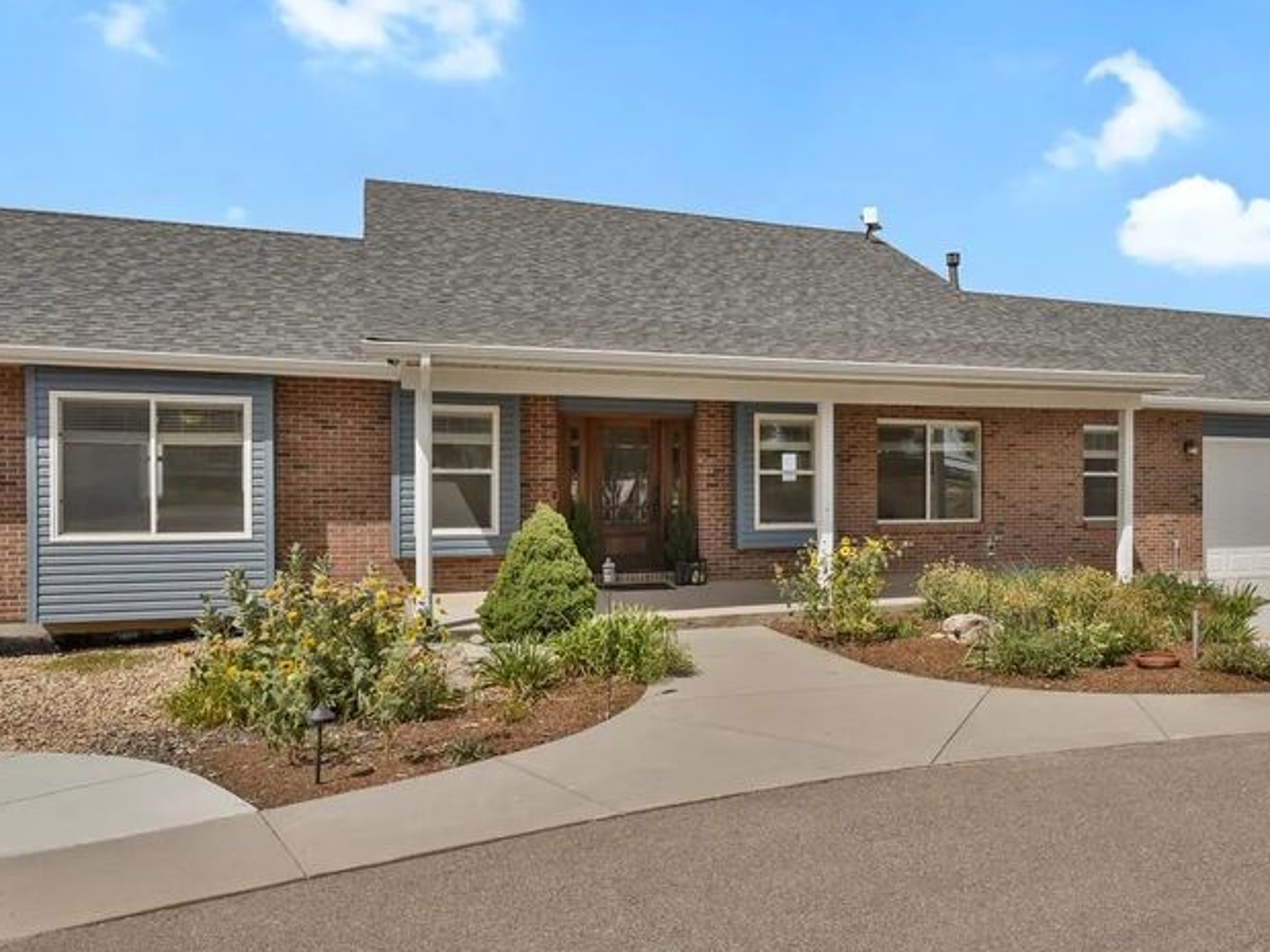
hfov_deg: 64.2
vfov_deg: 51.3
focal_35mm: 27
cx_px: 809
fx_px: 991
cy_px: 495
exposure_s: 1/400
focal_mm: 17
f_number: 6.3
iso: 250
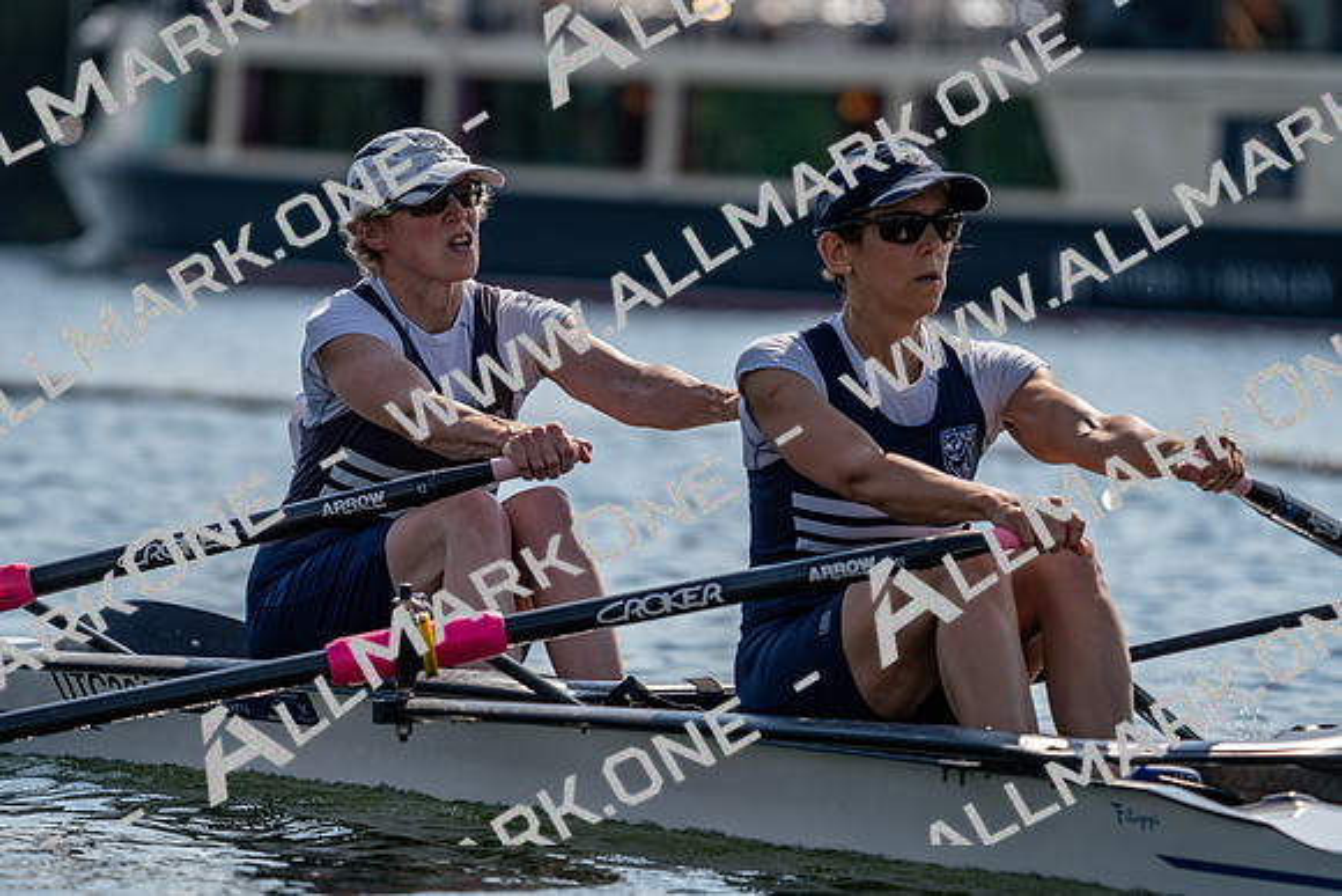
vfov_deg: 4.1
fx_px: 12490
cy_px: 448
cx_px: 671
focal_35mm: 335
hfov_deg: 6.2
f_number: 6.3
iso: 160
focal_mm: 335
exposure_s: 1/1600
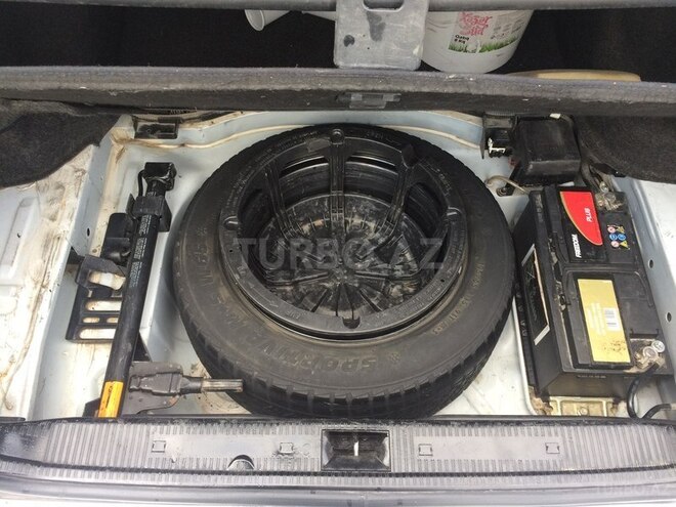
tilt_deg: -61.5
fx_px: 566
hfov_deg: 61.7
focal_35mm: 29
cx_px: 338
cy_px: 254
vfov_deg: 48.2
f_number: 2.2
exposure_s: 1/120
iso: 64
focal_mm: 4.15
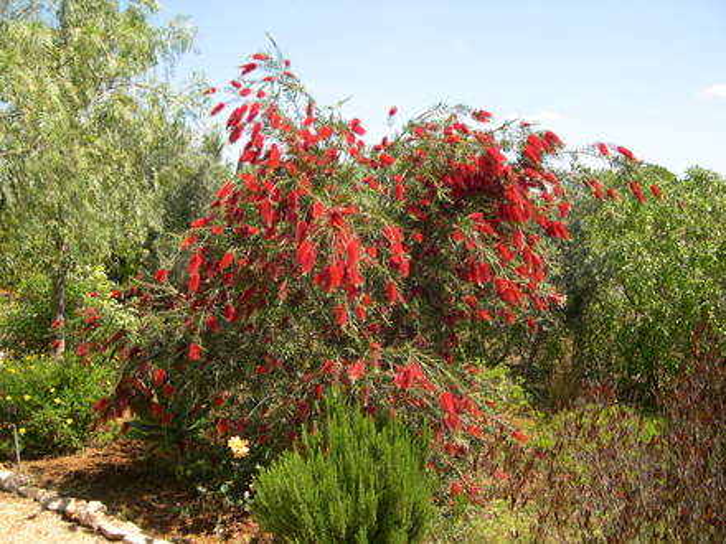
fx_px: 797
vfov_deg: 37.7
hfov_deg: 49.0
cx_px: 363
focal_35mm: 38
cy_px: 272
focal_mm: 8
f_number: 2.8
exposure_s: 1/625
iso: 100
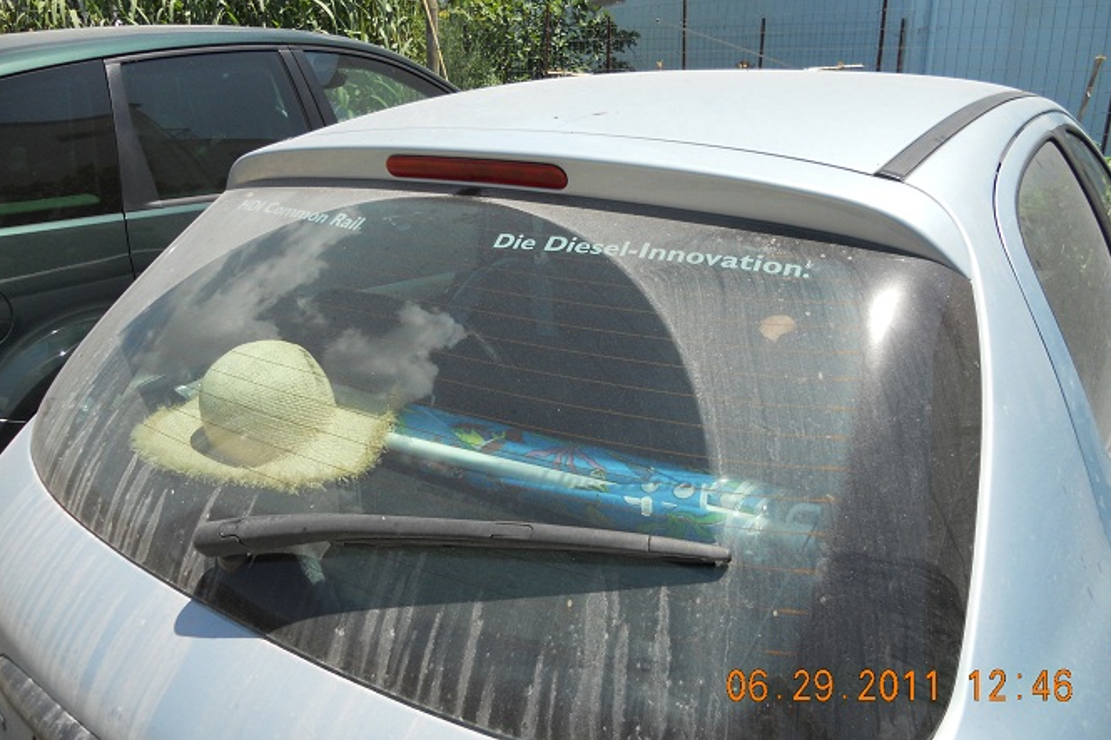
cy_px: 347
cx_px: 551
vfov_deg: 44.9
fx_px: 895
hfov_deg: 63.7
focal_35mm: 29
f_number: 3.2
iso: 80
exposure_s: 1/800
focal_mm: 4.9
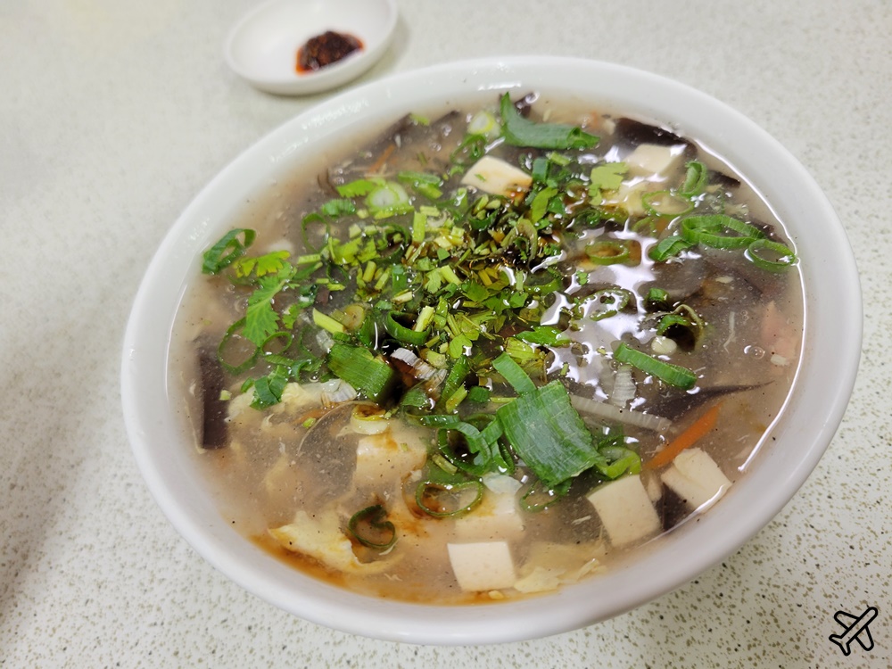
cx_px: 446
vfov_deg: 53.1
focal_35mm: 26
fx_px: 670
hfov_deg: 67.3
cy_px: 334
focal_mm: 5.4
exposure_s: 1/60
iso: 200
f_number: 1.8
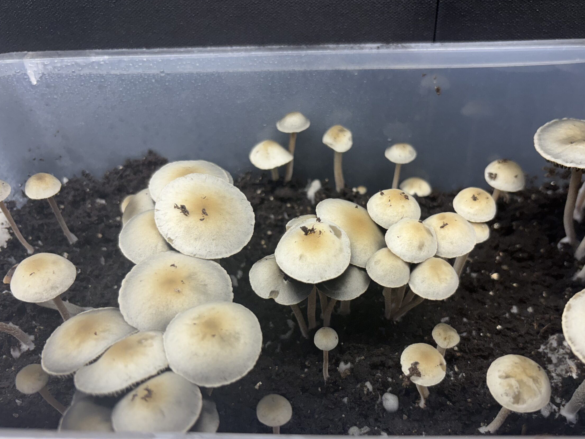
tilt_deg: -45.9
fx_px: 507
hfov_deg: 59.8
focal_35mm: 30
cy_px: 246
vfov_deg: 46.7
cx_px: 321
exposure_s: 1/120
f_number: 1.6
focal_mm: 5.96
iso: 80
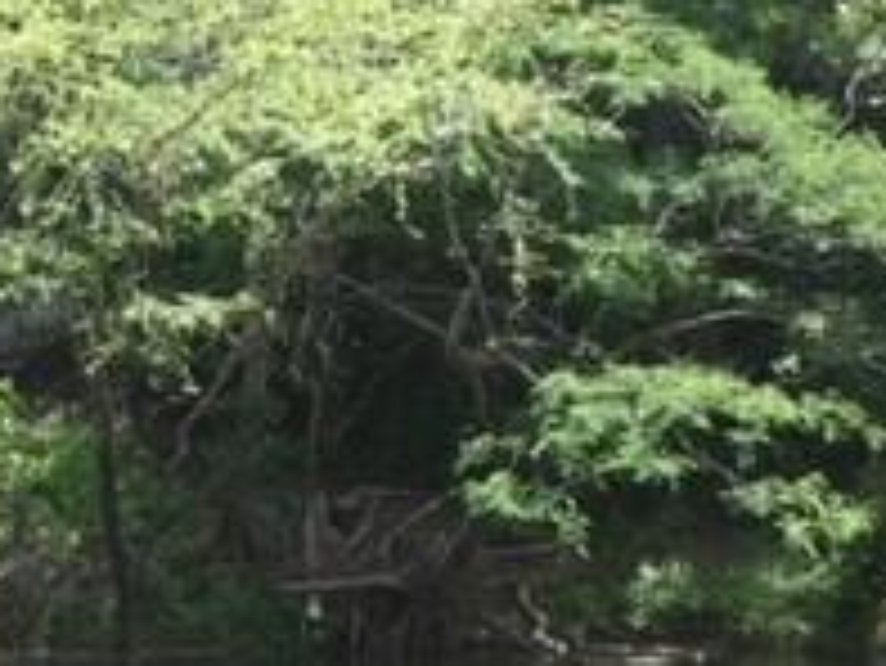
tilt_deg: -8.0
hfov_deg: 19.7
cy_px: 850
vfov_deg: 15.1
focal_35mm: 94
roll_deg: -1.4
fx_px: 2407
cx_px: -166
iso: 32
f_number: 2.2
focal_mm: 4.15
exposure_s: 1/449
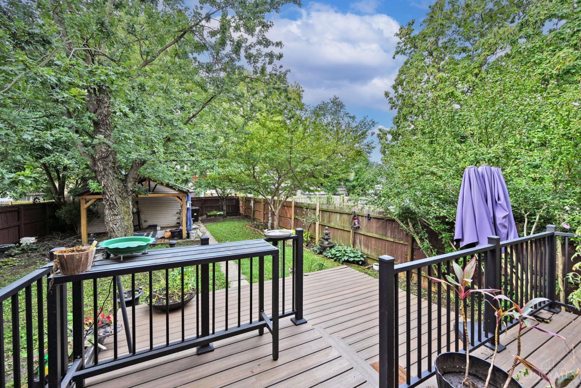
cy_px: 194
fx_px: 226
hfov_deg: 104.3
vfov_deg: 81.2
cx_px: 290
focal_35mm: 14
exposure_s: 1/250
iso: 160
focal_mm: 14
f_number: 5.6
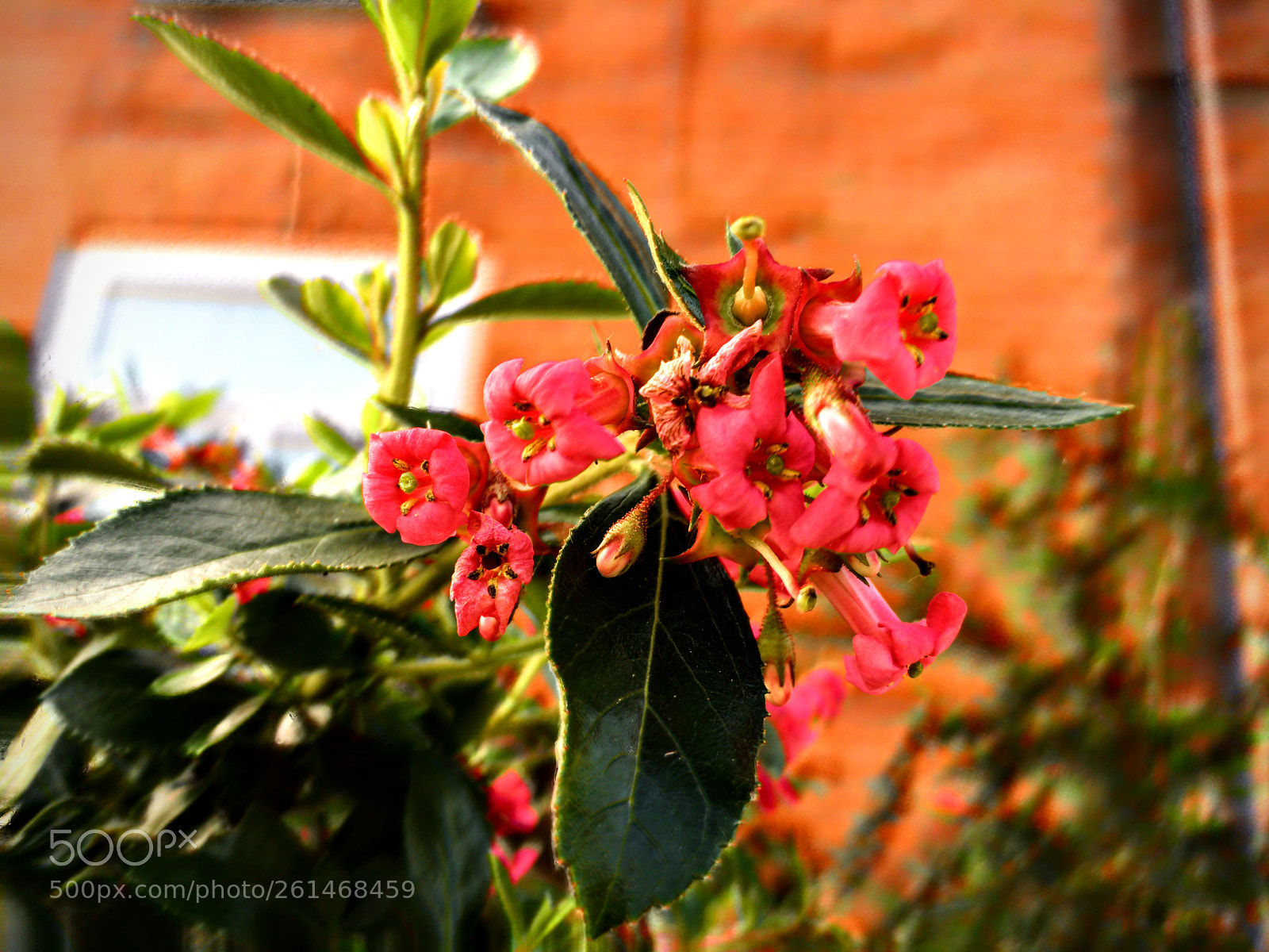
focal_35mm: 29
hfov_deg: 61.7
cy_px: 476
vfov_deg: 48.2
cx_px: 634
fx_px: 1063
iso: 25
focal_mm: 4.15
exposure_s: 1/174
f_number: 2.2
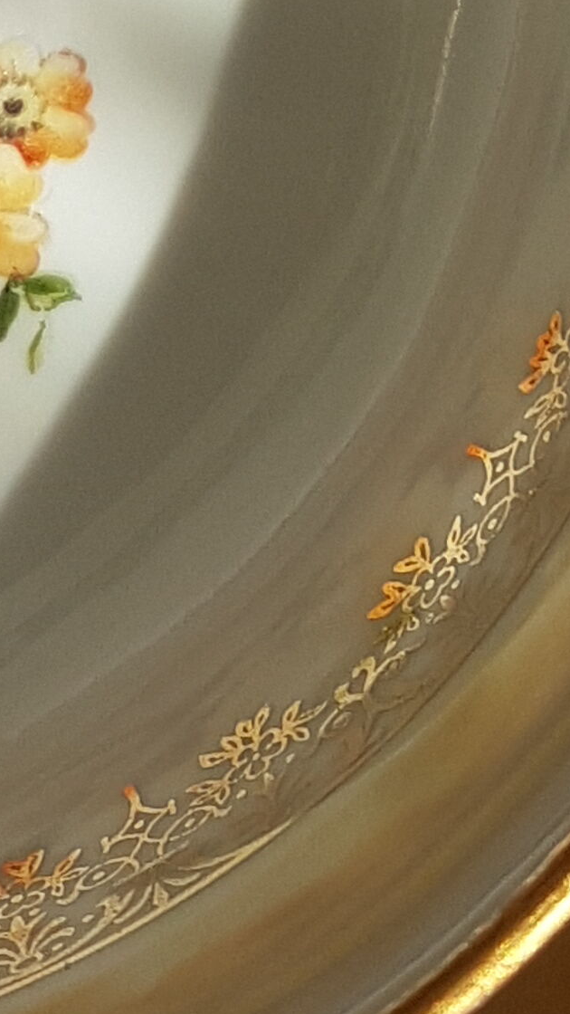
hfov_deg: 11.9
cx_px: 277
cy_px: -227
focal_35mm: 102
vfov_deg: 19.6
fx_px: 2741
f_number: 1.7
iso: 40
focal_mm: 4.2
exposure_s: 1/1336
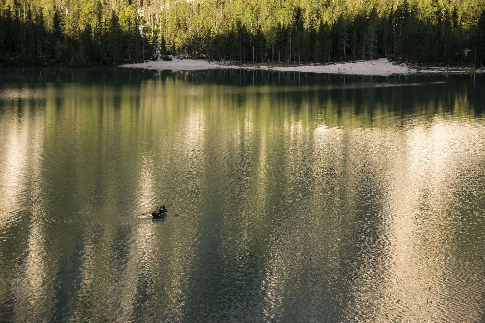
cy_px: 162
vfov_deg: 12.2
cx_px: 242
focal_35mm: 112
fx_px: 1516
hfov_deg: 18.2
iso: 250
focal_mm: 75
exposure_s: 1/320
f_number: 5.6
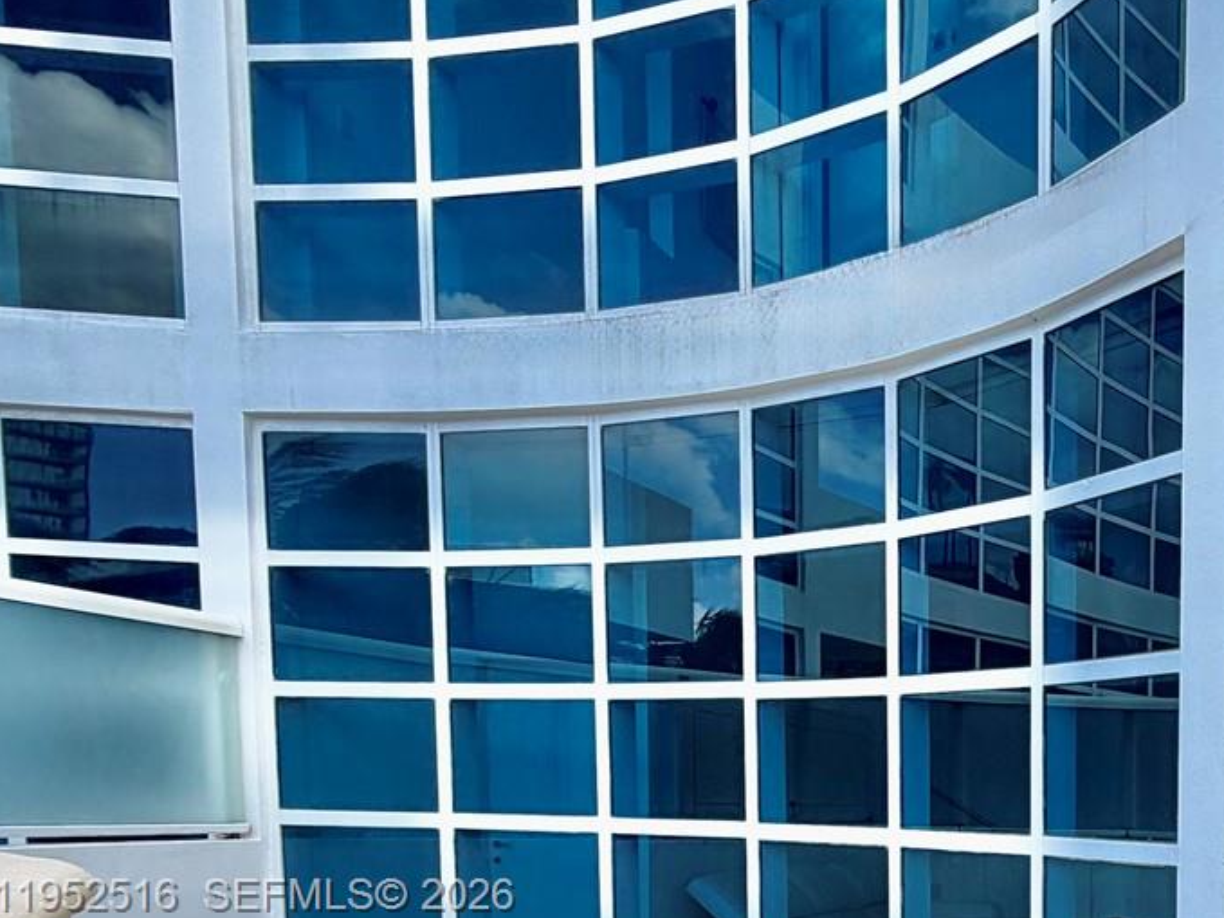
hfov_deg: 41.7
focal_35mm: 33
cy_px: 898
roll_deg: -1.7
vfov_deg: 38.6
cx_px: 1395
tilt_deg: -4.8
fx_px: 1167
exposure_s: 1/585
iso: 40
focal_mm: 2.22
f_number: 2.2
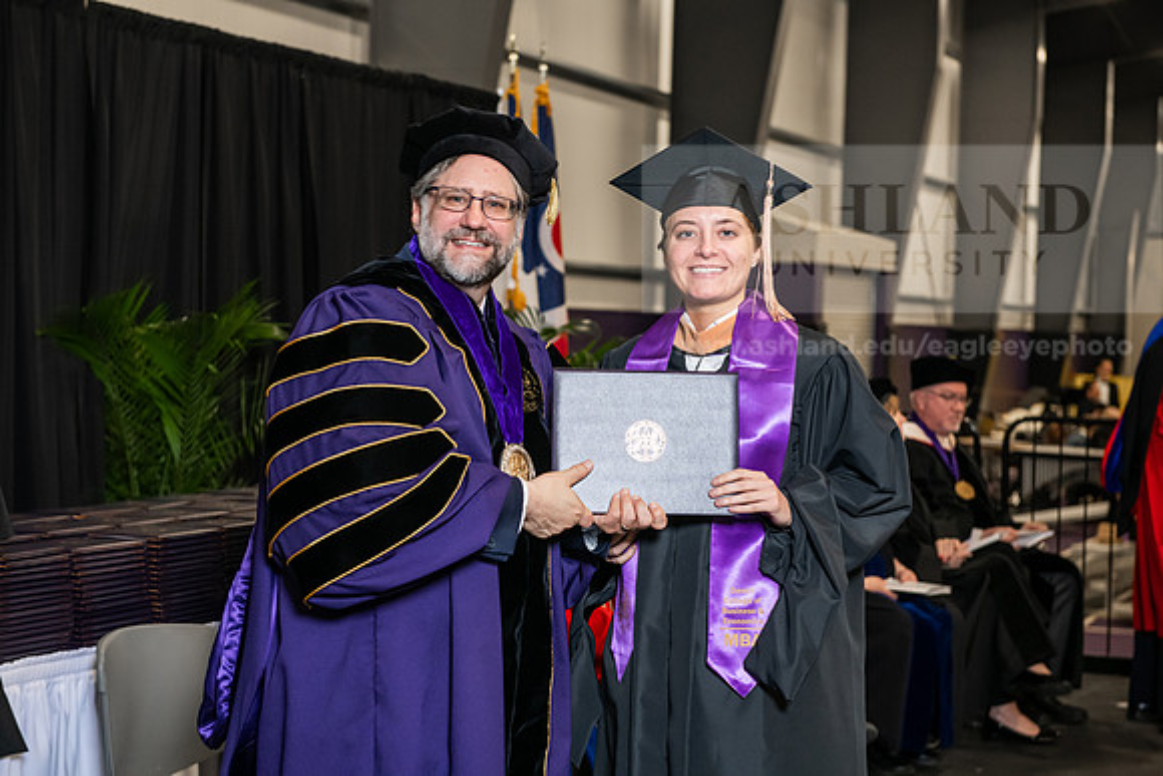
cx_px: 582
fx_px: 2262
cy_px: 388
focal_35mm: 70
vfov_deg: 19.5
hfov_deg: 28.8
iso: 2000
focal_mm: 70
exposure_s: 1/200
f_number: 5
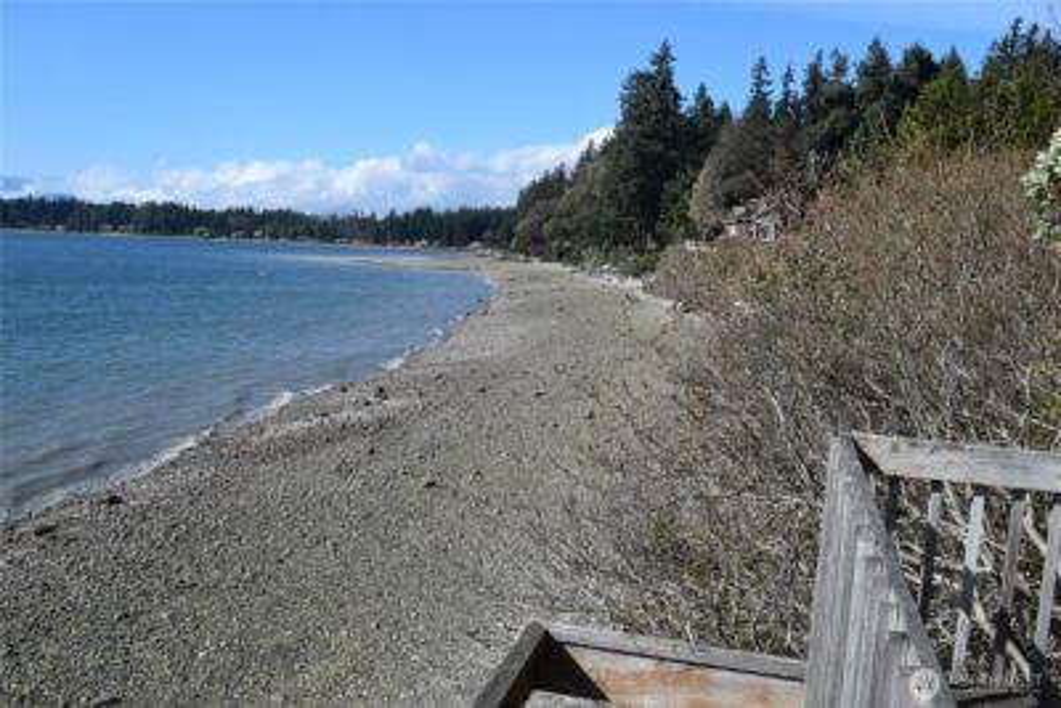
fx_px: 929
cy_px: 354
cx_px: 530
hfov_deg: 59.5
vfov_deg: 41.7
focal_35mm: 32
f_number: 10
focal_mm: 21
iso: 200
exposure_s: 1/400
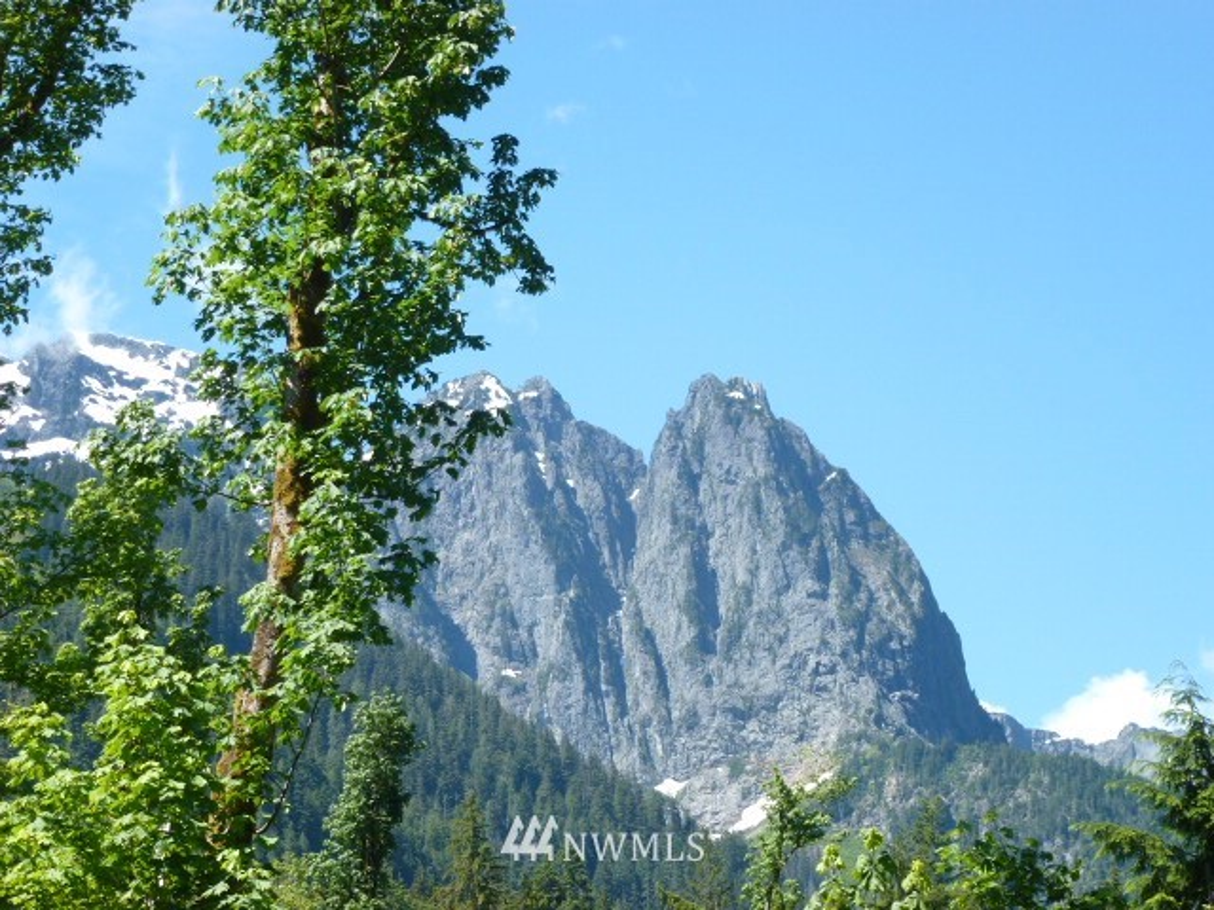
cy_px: 455
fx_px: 3121
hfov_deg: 22.0
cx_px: 607
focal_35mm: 89
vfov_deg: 16.6
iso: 100
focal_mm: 16
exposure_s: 1/250
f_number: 4.9
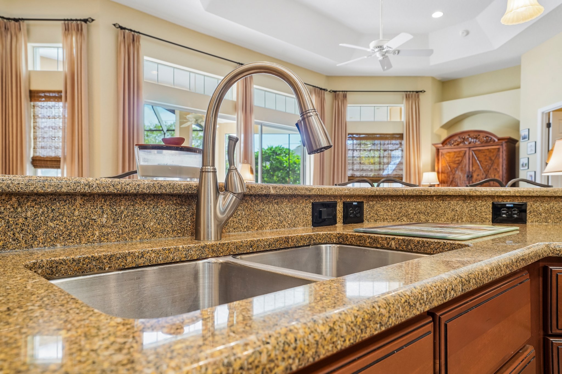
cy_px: 187
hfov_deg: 73.7
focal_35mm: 24
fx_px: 375
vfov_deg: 53.1
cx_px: 281
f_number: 8
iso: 400
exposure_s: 1/15
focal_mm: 24
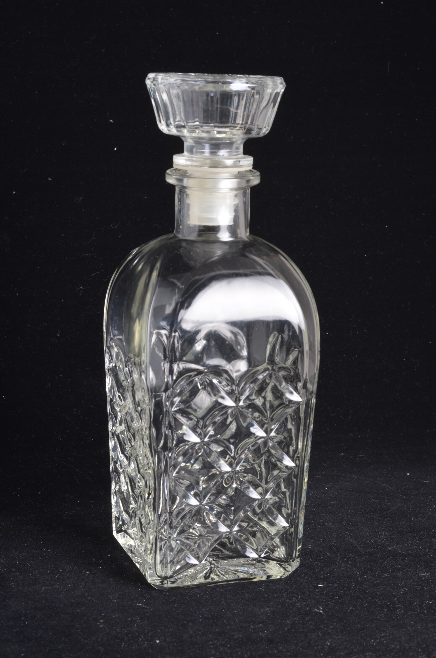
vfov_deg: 27.0
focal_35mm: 75
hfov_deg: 18.1
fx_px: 1369
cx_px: 218
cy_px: 329
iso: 100
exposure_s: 1/125
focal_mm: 50
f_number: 11
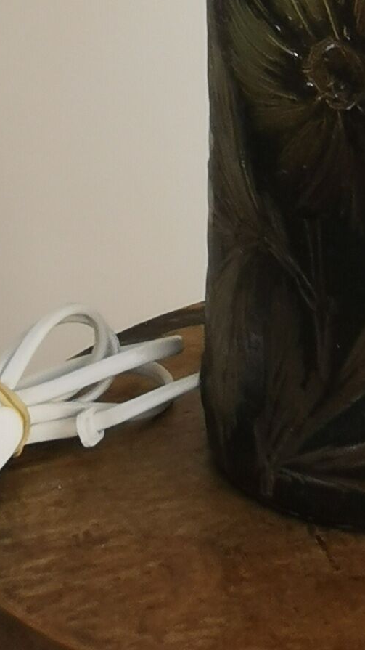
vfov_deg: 19.3
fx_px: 1739
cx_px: 431
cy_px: -232
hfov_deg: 11.7
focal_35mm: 101
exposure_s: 1/50
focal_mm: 2.26
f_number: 2.2
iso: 50
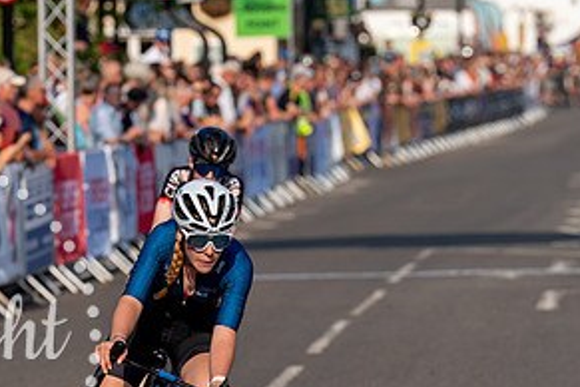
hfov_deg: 5.4
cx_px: 223
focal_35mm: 381
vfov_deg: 3.6
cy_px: 236
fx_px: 6138
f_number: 5
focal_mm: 191
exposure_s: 1/1000
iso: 160
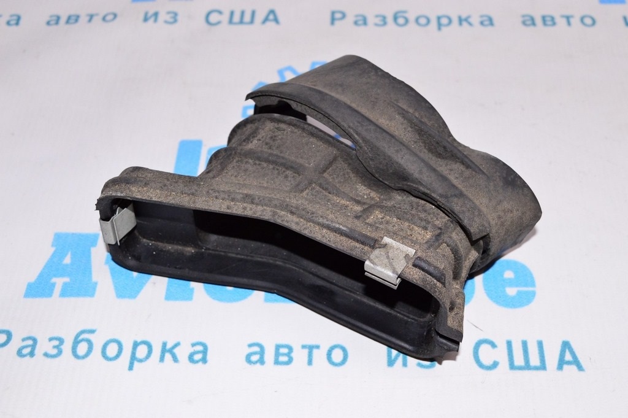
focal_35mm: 46
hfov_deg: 42.4
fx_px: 810
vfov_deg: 28.9
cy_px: 209
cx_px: 314
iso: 1600
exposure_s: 1/200
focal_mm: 31
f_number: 8
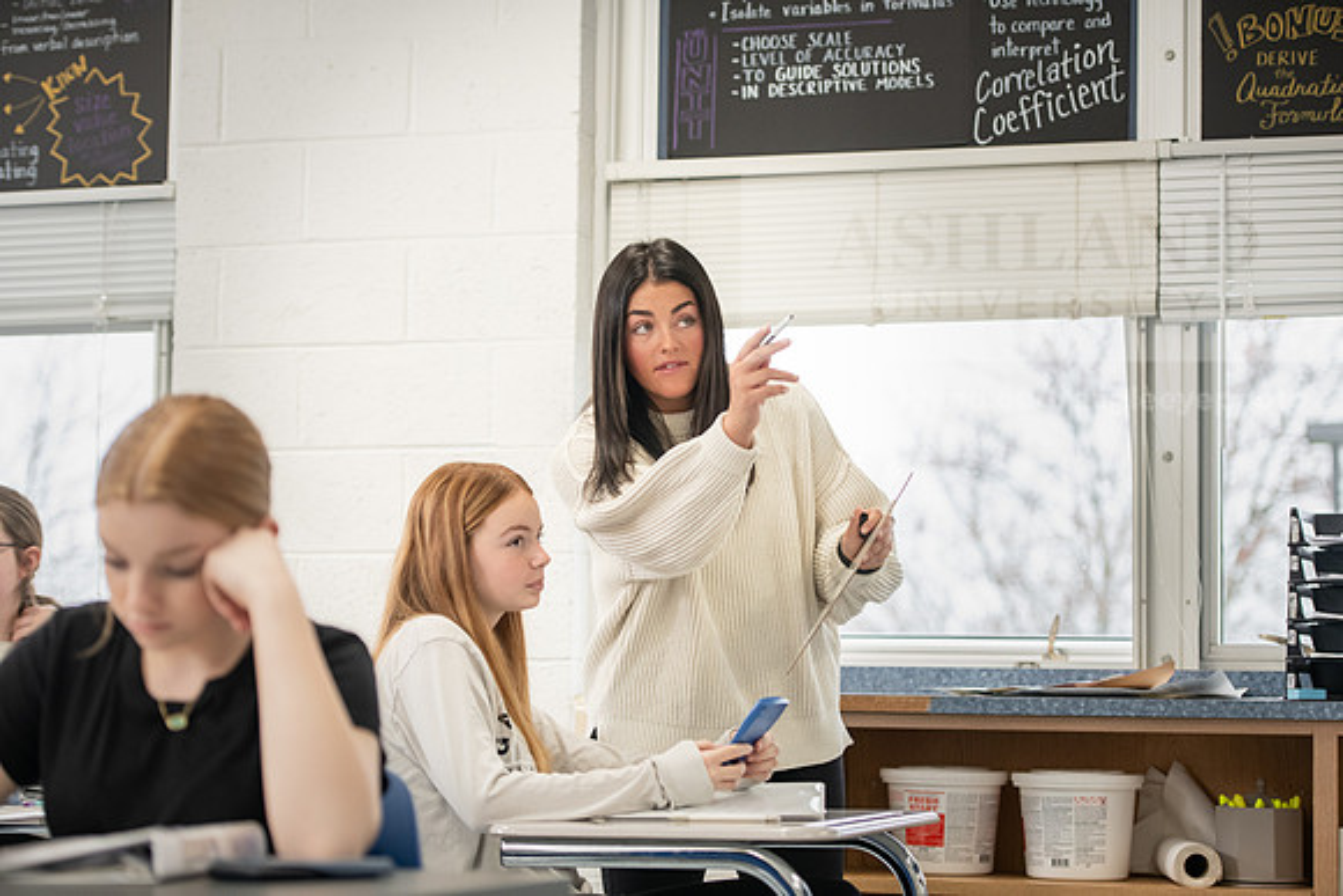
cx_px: 672
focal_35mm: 86
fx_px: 3209
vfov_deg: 15.9
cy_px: 448
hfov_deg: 23.6
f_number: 3.2
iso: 1600
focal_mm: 86
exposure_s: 1/200
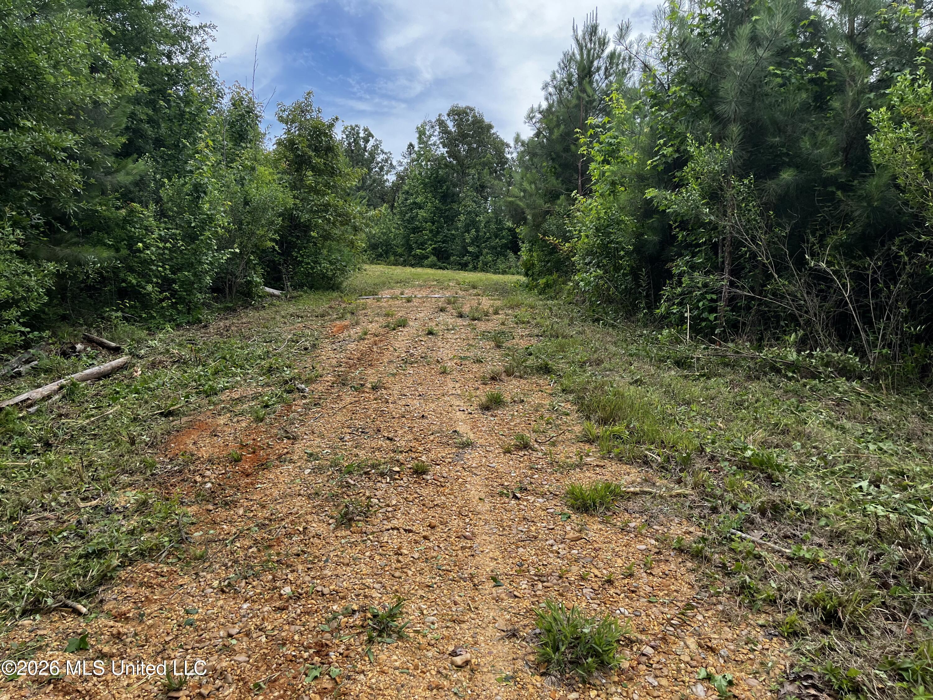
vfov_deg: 53.1
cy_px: 350
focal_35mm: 26
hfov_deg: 67.3
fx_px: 701
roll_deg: +0.7
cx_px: 466
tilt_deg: +3.6
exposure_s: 1/1009
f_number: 1.6
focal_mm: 5.1
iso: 50
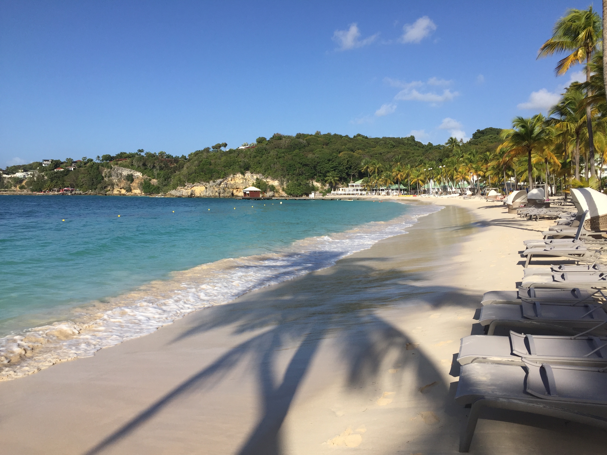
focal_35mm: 29
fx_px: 509
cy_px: 228
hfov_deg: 61.7
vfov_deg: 48.2
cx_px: 304
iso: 32
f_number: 2.2
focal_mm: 4.15
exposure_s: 1/2825
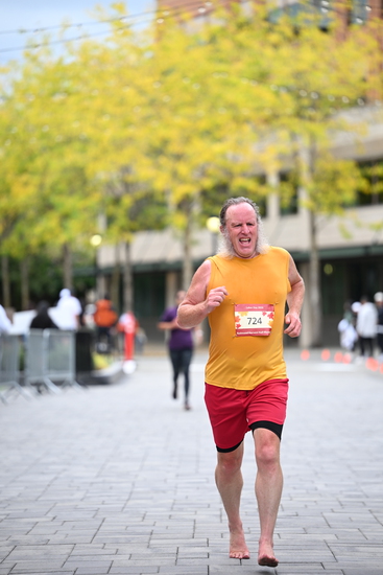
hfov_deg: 9.5
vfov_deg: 14.1
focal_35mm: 145
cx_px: 192
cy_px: 288
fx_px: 2312
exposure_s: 1/2000
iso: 640
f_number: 2.8
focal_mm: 145
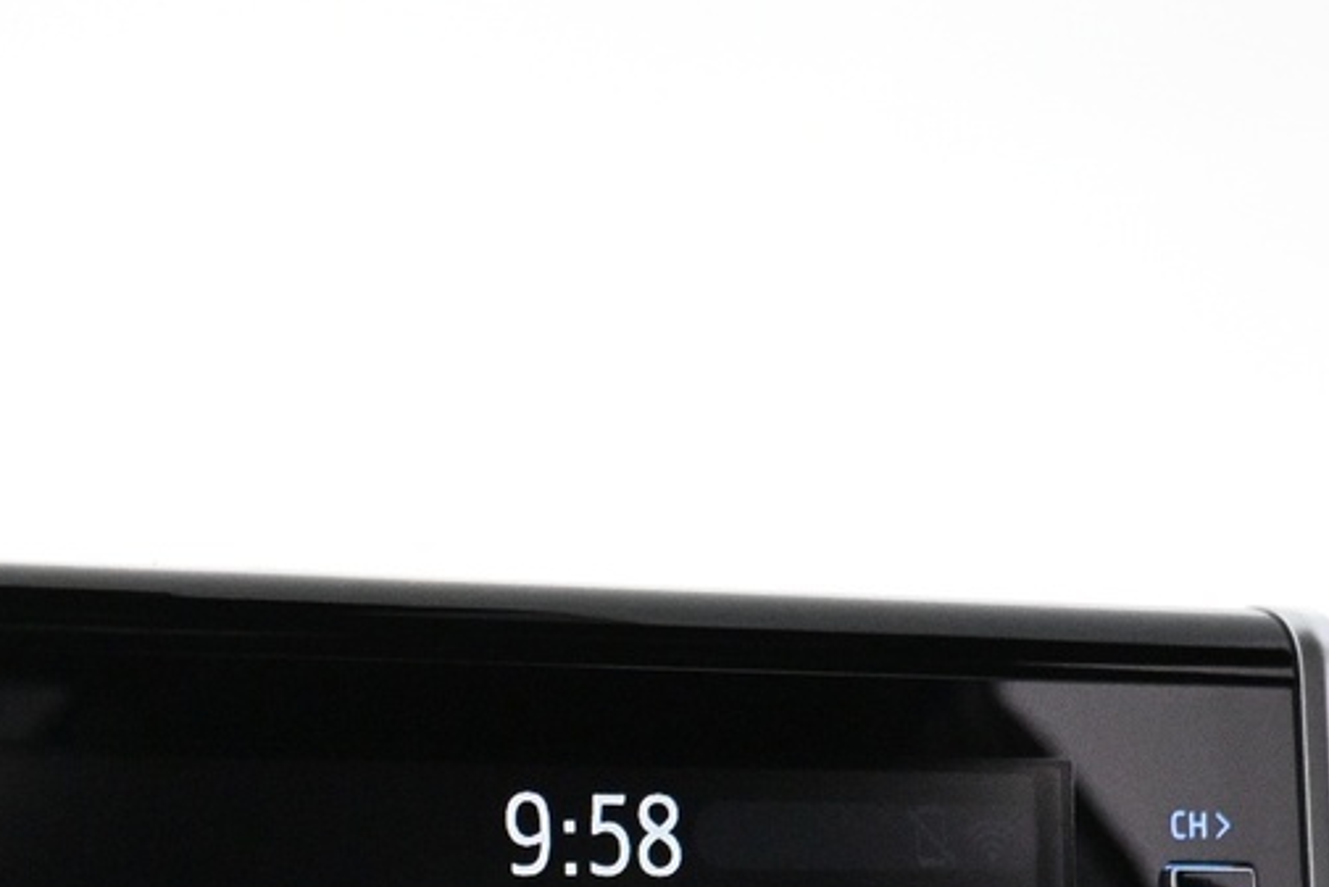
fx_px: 2843
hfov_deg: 25.7
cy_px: 1290
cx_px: 218
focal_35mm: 77
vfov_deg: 16.3
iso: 4000
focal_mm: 16
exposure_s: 1/100
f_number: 3.5
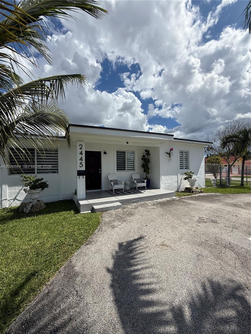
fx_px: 135
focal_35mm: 14
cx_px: 126
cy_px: 167
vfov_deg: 102.1
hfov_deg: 85.7
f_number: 2.2
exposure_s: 1/4149
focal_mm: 2.22
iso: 50
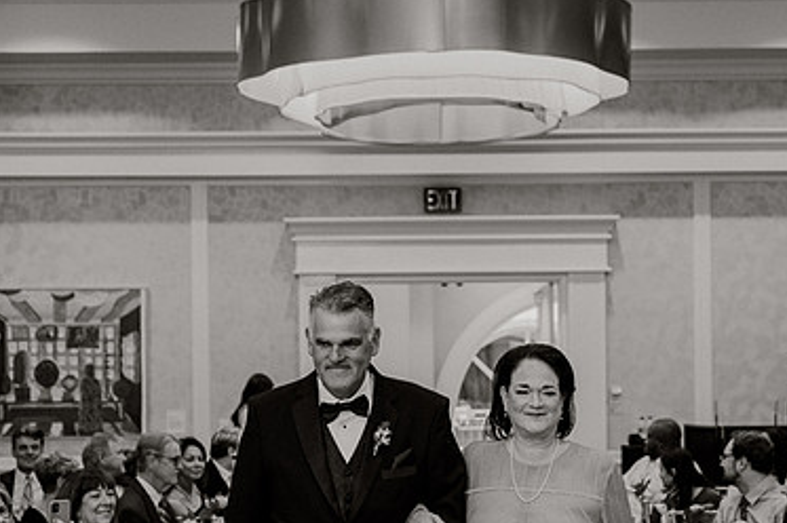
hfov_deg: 28.0
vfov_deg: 18.8
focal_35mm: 72
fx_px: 1573
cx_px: 462
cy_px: 378
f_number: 3.2
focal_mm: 45
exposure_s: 1/160
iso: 1600
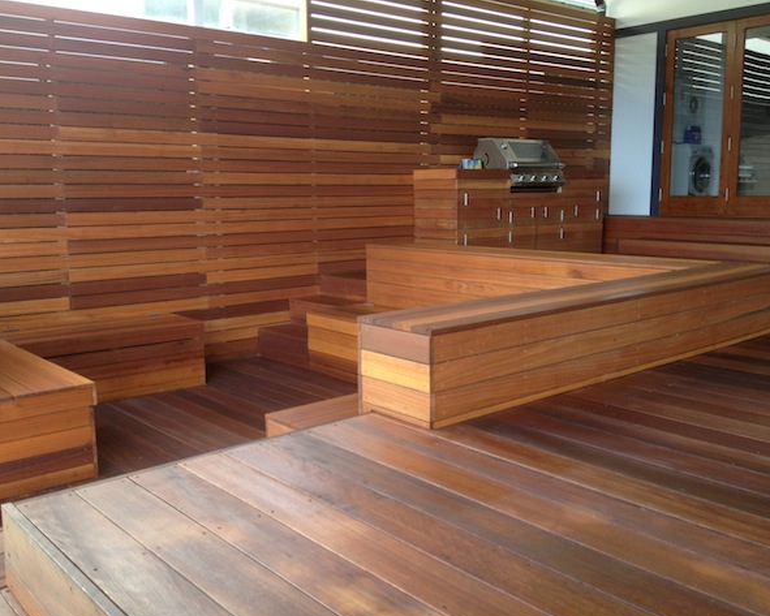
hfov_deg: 49.1
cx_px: 374
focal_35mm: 37
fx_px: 843
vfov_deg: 40.1
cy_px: 311
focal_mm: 4.28
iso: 50
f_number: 2.4
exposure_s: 1/120
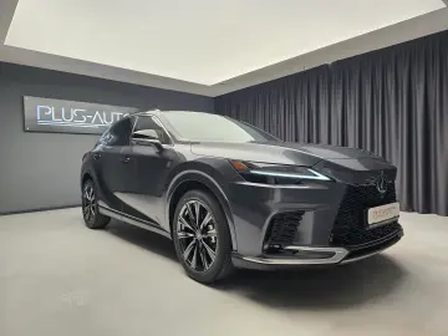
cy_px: 168
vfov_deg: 58.9
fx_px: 298
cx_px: 224
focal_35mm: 23
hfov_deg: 73.9
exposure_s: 1/50
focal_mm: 6.3
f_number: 1.7
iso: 50
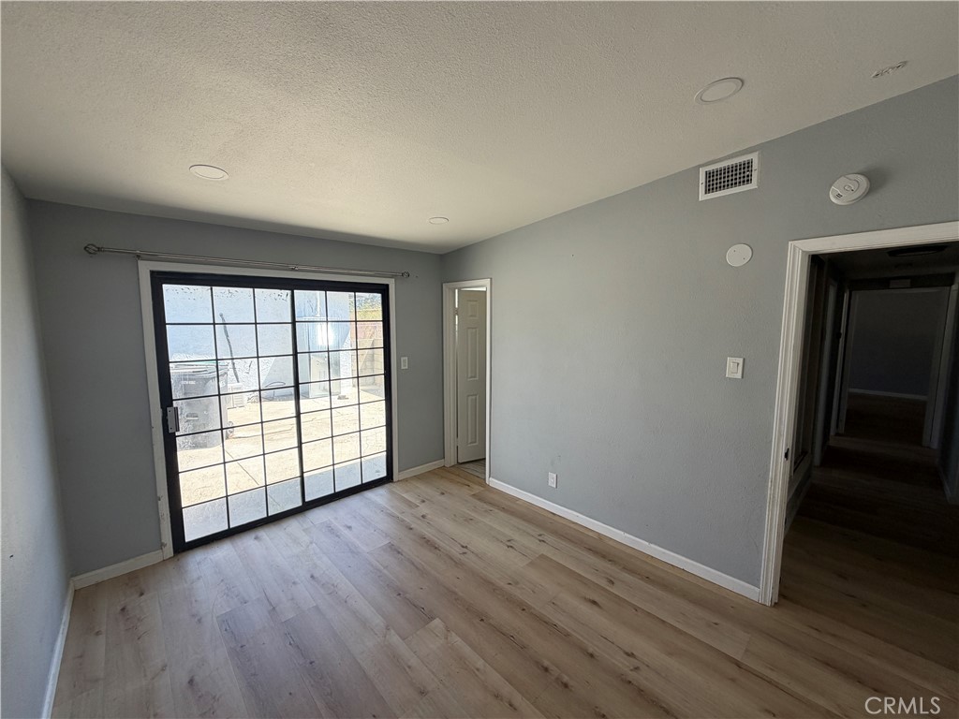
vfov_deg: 85.7
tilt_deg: -6.4
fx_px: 388
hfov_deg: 102.1
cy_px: 360
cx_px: 480
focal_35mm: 14
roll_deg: +0.4
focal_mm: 2.22
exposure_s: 1/121
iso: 50
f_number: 2.2
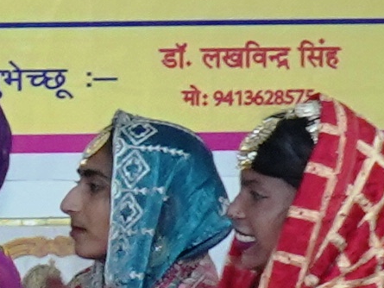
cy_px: 225
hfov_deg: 4.9
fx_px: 3961
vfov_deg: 4.2
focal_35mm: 357
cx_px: -1284
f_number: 5.6
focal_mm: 28
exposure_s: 1/60
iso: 2000
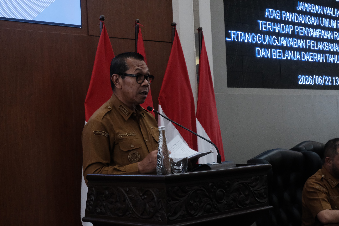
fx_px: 593
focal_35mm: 63
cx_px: 170
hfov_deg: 31.9
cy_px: 113
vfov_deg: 21.6
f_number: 5.6
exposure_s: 1/60
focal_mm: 42
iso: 6400
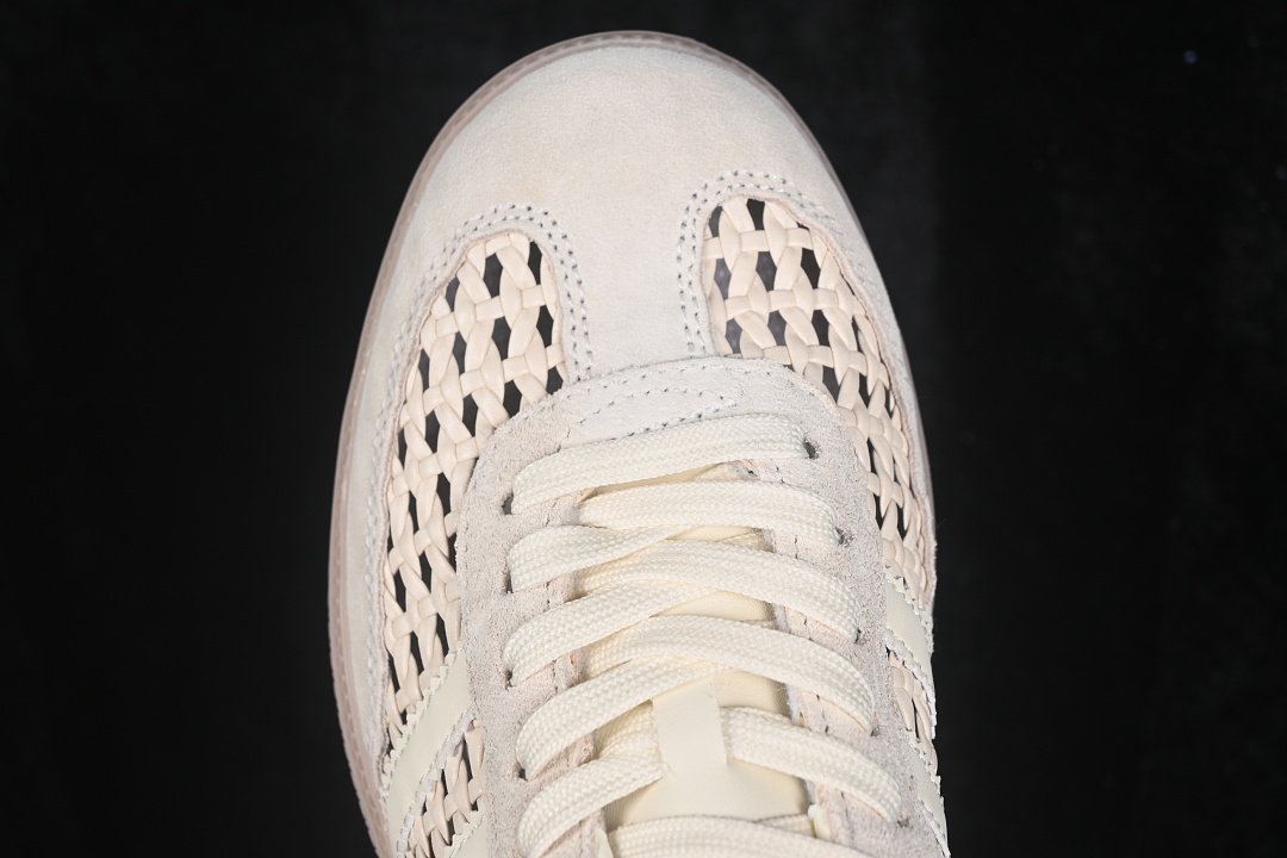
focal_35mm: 75
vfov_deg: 18.2
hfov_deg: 27.0
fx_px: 2681
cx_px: 644
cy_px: 429
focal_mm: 50
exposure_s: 1/80
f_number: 7.1
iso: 160
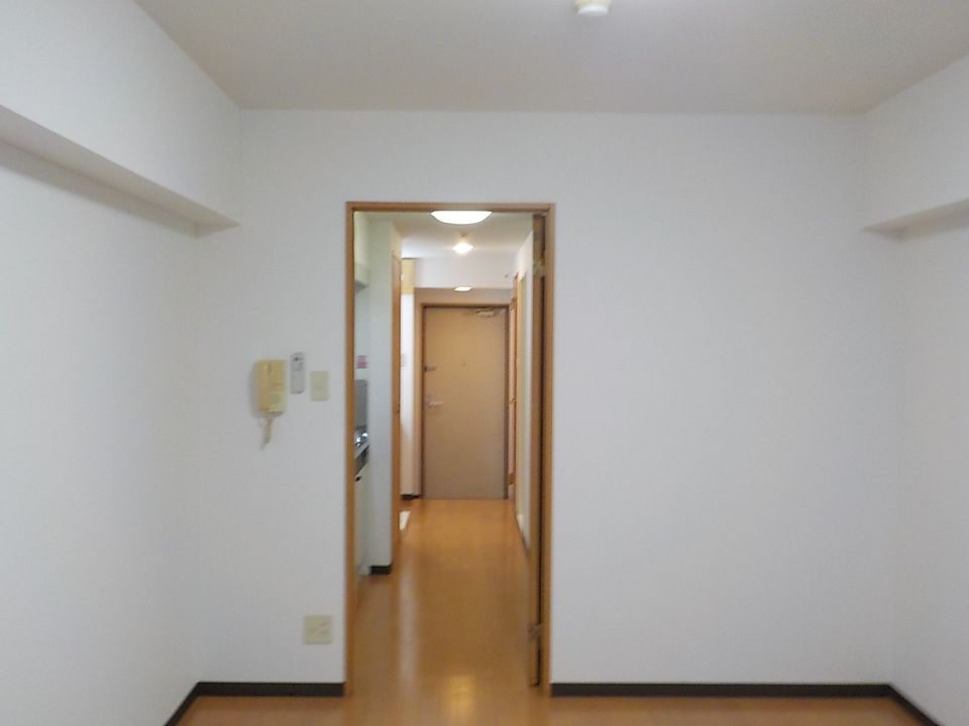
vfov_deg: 46.8
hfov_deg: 60.0
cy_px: 363
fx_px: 840
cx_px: 484
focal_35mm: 30
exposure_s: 1/30
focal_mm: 4.1
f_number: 3.3
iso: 360
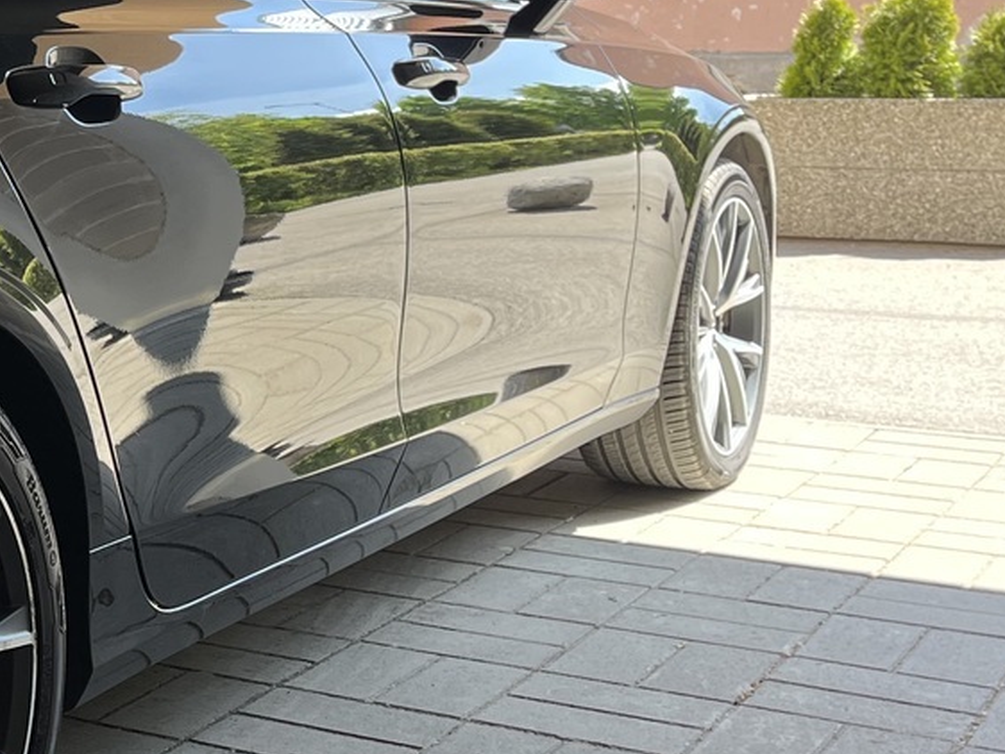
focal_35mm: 74
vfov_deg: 19.8
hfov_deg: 24.5
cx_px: -116
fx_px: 2149
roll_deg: +1.0
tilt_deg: -4.6
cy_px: 234
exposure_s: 1/253
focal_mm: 5.1
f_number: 1.6
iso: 40
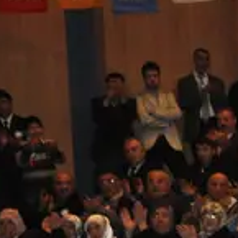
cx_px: 560
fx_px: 1595
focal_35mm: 205
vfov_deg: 8.4
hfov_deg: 7.9
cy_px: 355
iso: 800
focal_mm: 26
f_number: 4
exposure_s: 1/60
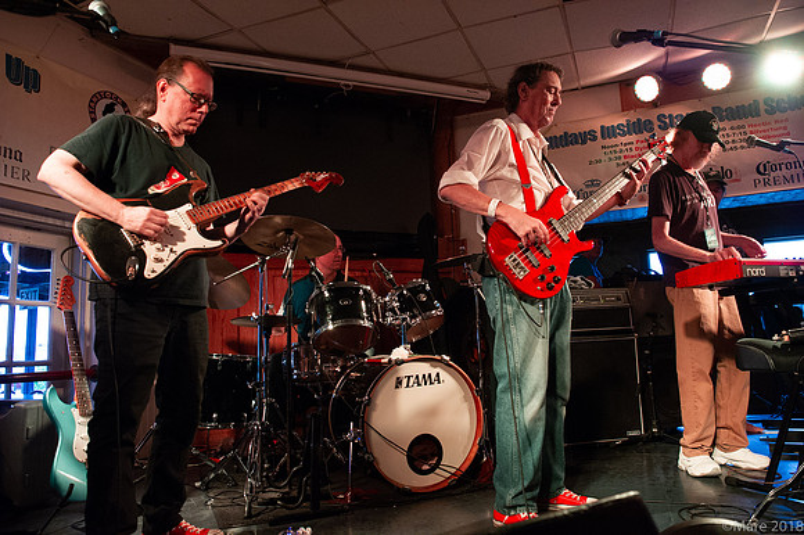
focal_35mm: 26
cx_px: 402
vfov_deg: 49.5
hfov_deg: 69.4
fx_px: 580
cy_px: 268
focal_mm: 26
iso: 6400
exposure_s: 1/50
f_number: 6.3
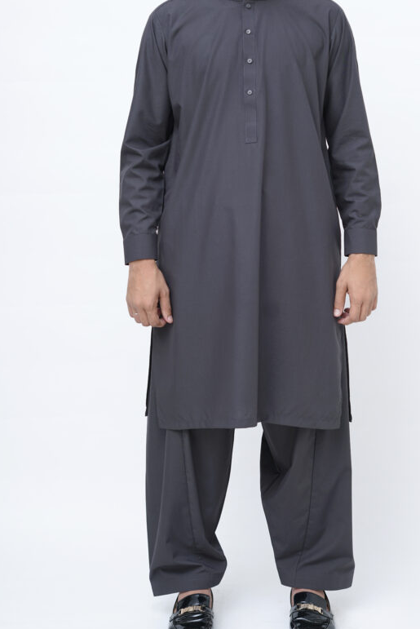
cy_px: 245
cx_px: 250
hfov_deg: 20.0
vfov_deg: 29.5
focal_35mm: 68
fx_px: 1188
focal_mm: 50
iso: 100
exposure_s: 1/125
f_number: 4
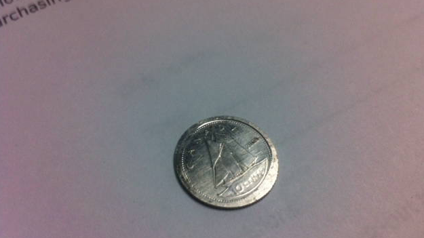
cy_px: 138
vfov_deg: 30.3
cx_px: 214
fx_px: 438
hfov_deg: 51.6
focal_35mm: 39
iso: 80
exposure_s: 1/20
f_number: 2.8
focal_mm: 3.85
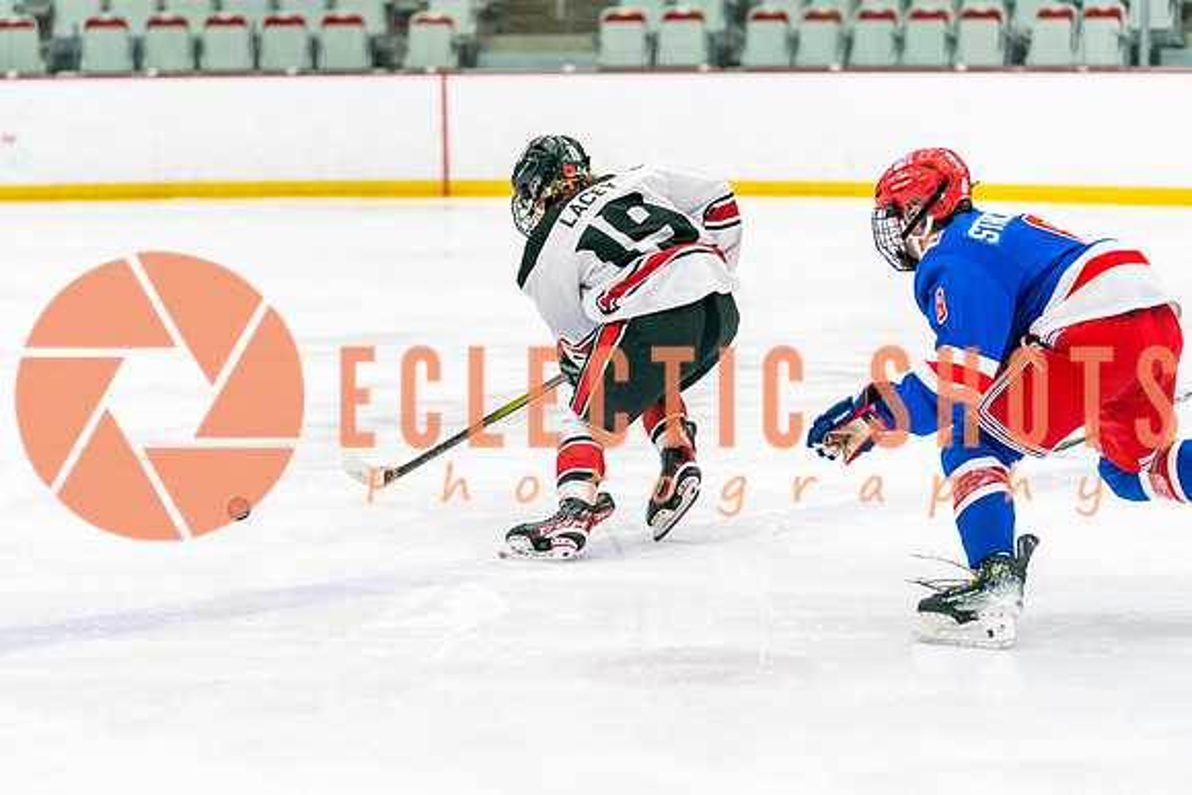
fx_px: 4365
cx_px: 465
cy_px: 390
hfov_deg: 15.5
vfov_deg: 10.4
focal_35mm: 132
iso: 3200
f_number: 2.8
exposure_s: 1/1250
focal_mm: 108
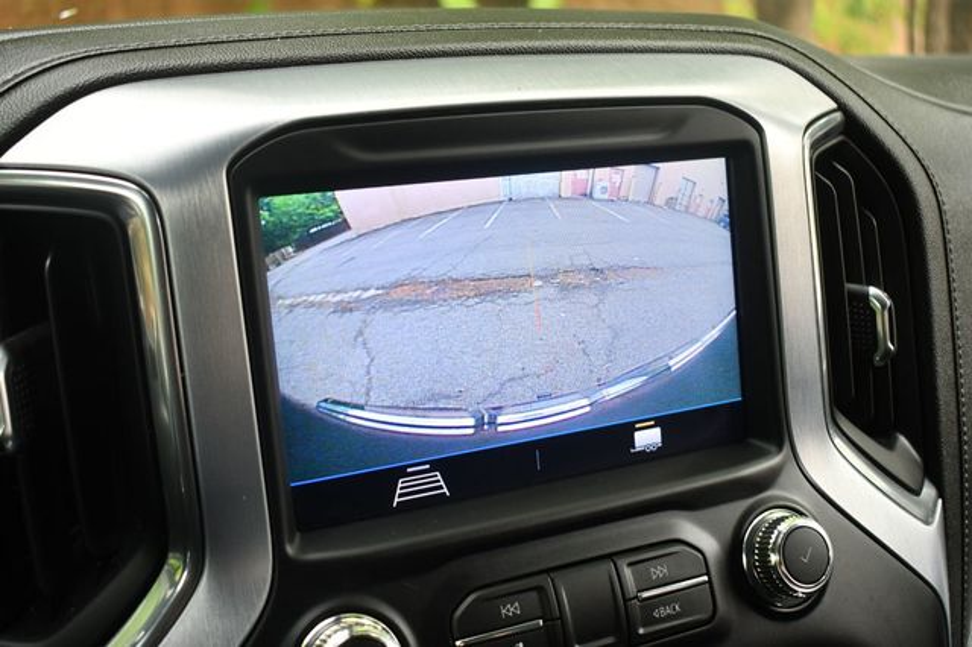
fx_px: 1160
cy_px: 324
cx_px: 486
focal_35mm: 43
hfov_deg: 45.5
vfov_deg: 31.2
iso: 800
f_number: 4.2
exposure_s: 1/200
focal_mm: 29
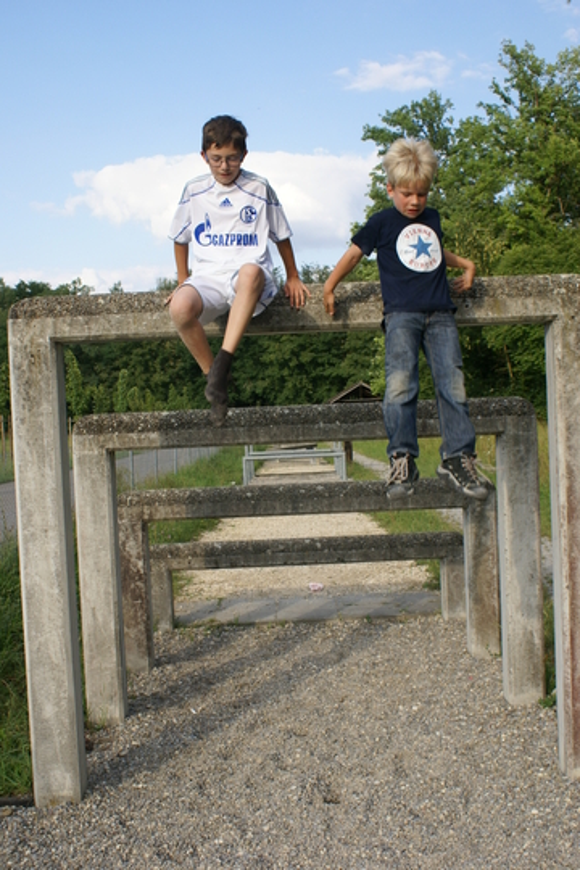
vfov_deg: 46.4
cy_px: 435
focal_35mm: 42
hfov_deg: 31.9
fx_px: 1015
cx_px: 290
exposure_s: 1/250
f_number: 6.3
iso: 100
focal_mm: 28
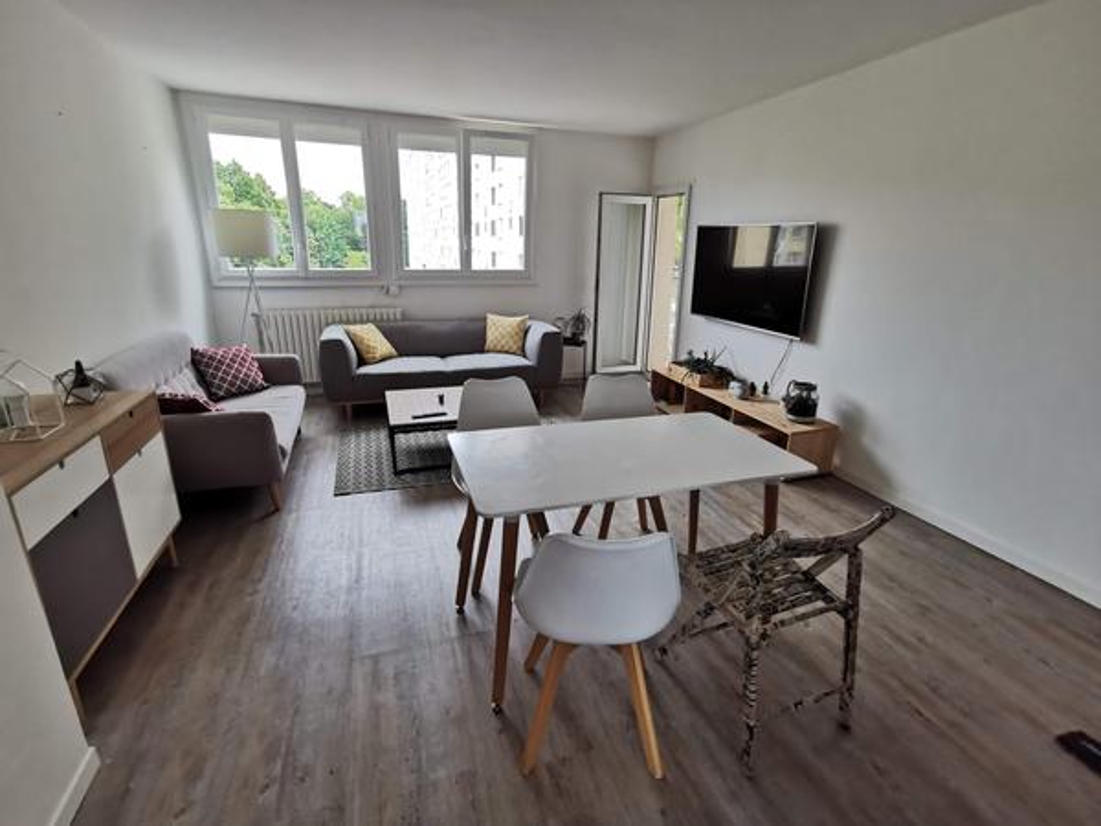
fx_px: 541
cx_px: 550
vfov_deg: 74.7
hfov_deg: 91.0
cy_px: 413
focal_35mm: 17
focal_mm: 2.26
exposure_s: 1/100
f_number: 2.2
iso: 160
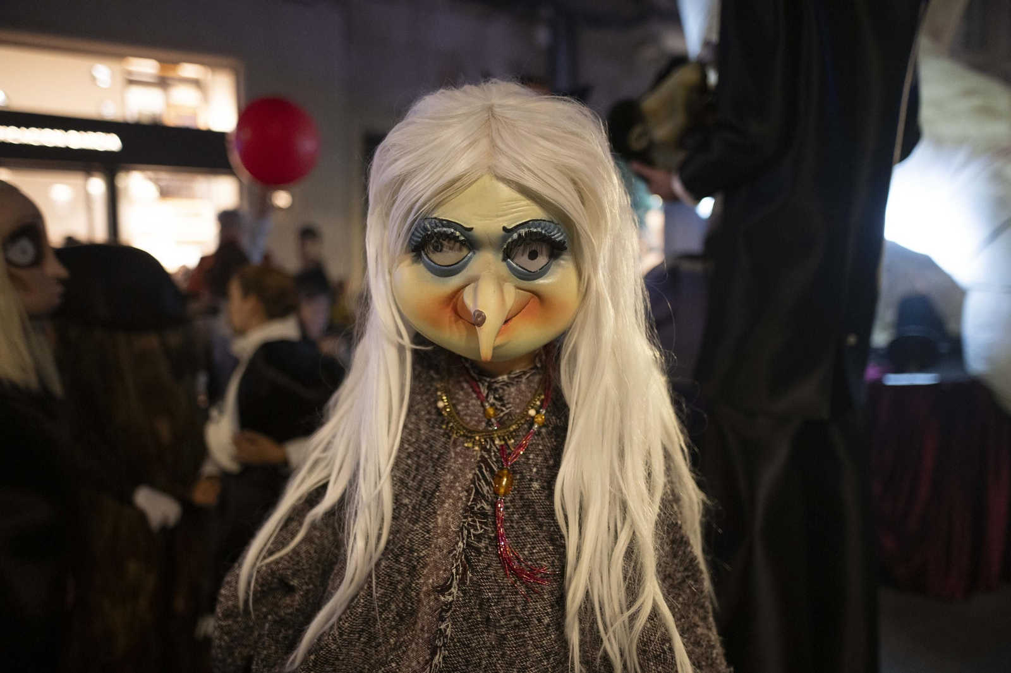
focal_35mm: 24
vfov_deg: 53.1
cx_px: 506
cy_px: 336
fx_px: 674
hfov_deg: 73.8
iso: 3200
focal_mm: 24
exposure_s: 1/400
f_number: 1.4
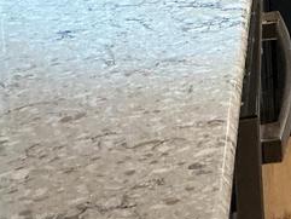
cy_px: -183
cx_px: 589
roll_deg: +0.7
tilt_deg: -7.7
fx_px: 1035
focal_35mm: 123
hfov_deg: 13.6
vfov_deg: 11.2
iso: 200
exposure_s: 1/60
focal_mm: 3
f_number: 1.8
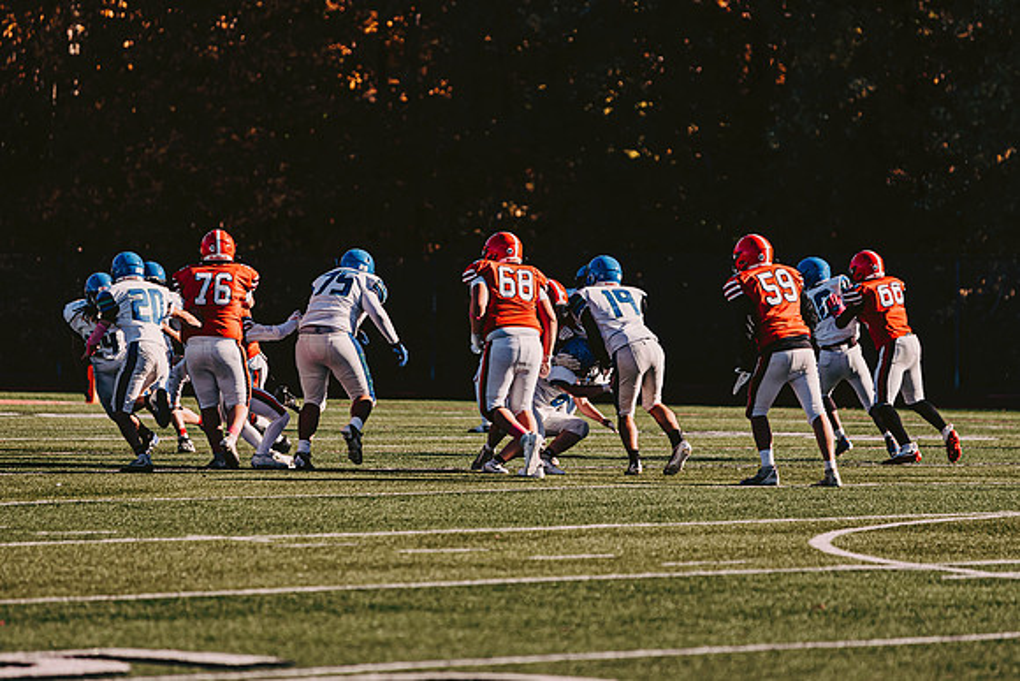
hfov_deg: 8.1
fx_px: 7178
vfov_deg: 5.4
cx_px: 538
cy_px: 300
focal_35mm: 253
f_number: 3.2
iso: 250
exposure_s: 1/2000
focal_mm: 200
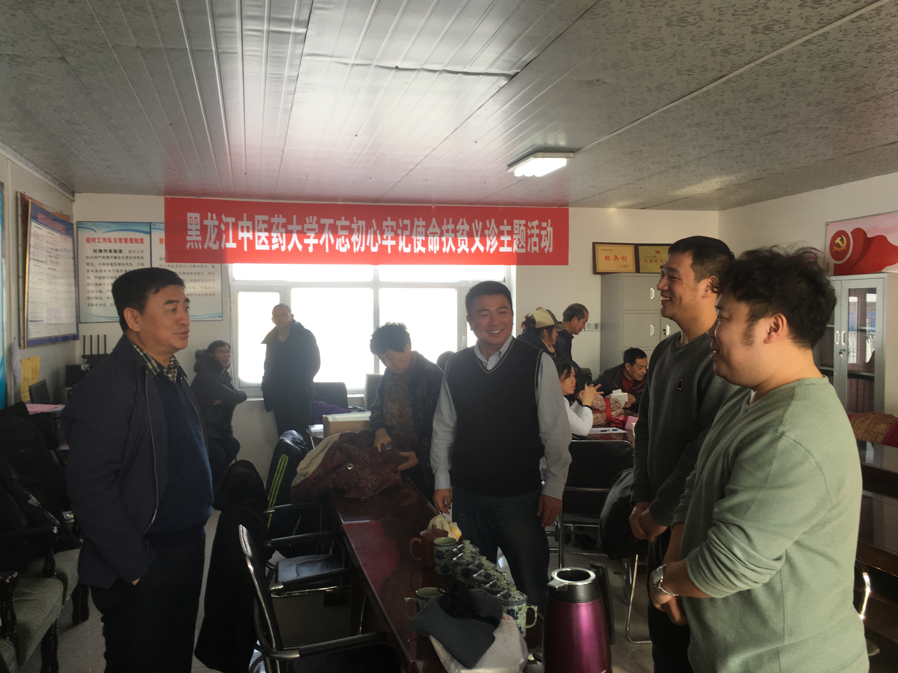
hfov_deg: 61.7
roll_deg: +0.6
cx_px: 449
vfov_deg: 48.2
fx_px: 752
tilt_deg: -2.0
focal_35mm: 29
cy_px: 336
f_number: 2.2
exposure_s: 1/100
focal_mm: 4.15
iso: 32
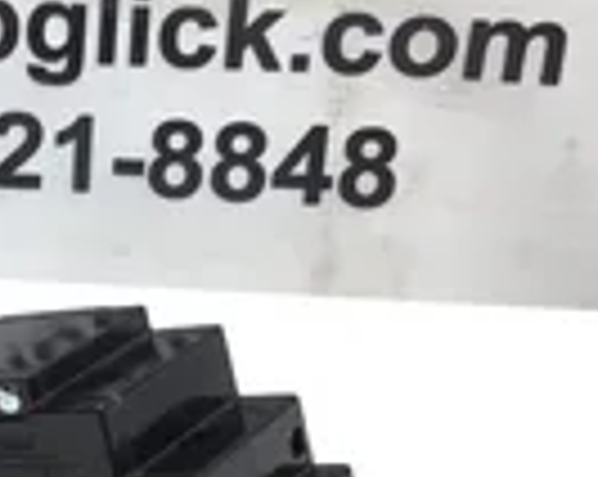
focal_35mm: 91
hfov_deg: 19.9
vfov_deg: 16.8
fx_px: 1608
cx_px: -103
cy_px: 279
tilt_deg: -20.7
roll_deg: -2.1
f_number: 2.4
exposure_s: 1/120
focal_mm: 3.3
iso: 40
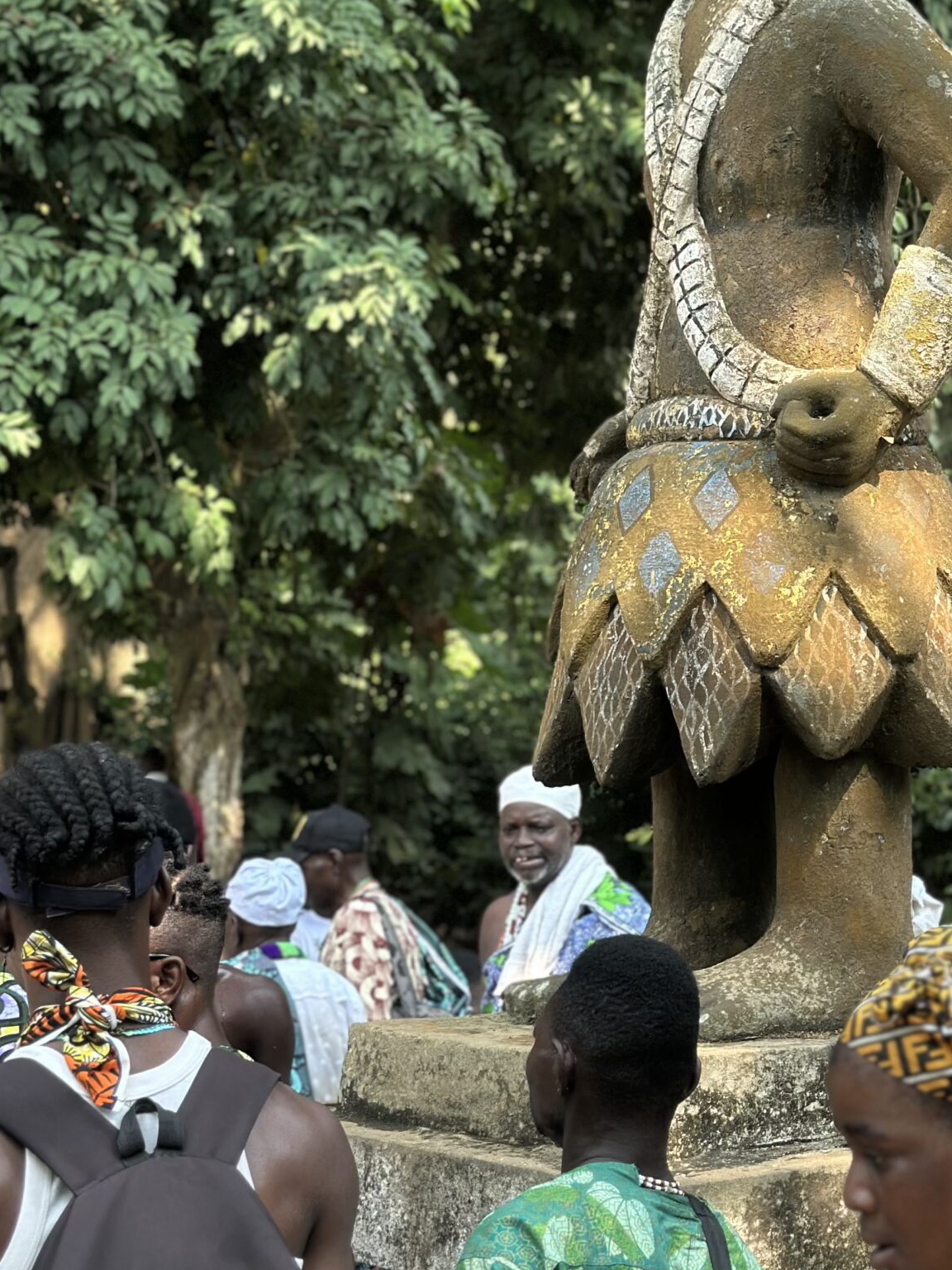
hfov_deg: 18.3
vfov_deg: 24.4
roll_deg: -0.6
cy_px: 477
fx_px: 2934
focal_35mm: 80
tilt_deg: +4.8
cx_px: 735
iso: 80
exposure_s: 1/343
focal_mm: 6.86
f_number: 1.78
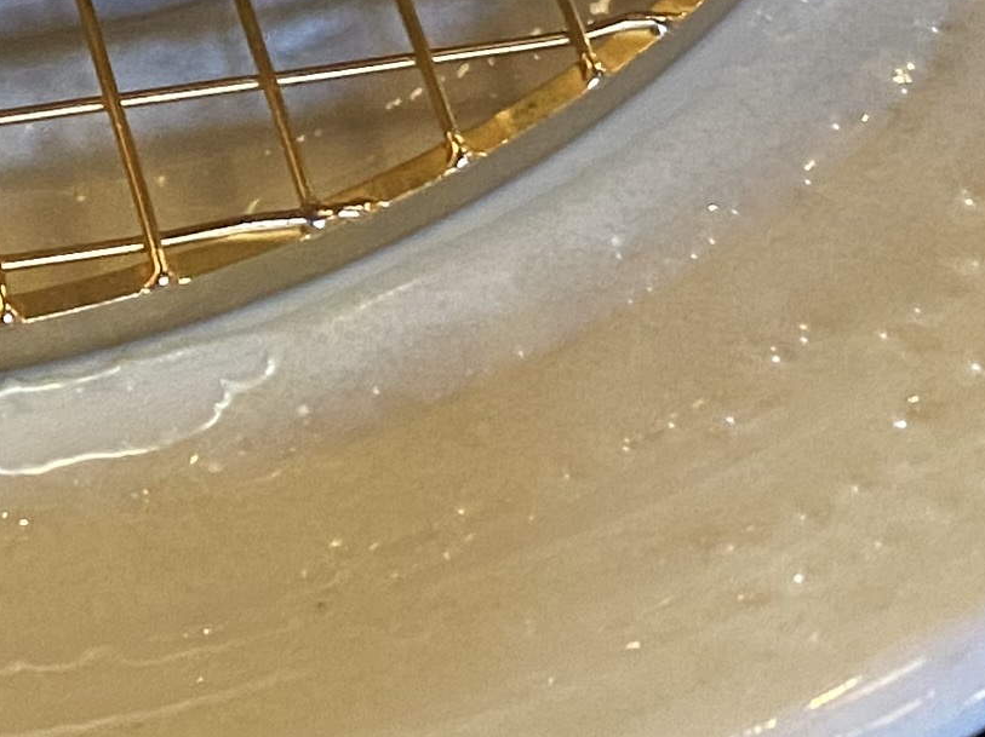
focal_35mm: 129
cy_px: -424
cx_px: -393
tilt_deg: -50.9
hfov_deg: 14.5
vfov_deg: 11.0
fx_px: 3669
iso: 400
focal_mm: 4.25
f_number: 1.8
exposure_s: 1/60
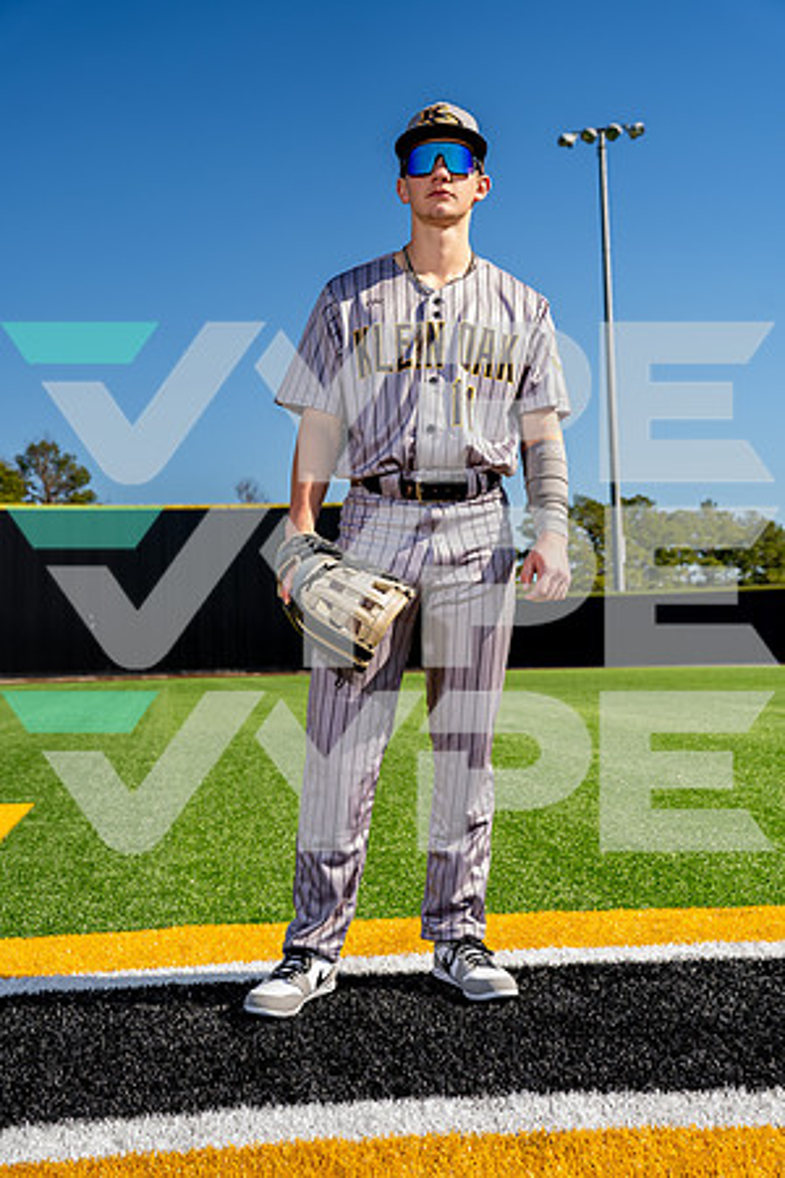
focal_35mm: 44
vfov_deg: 44.5
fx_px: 1439
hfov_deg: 30.5
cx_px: 392
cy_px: 589
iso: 100
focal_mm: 44
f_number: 5.6
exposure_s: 1/250
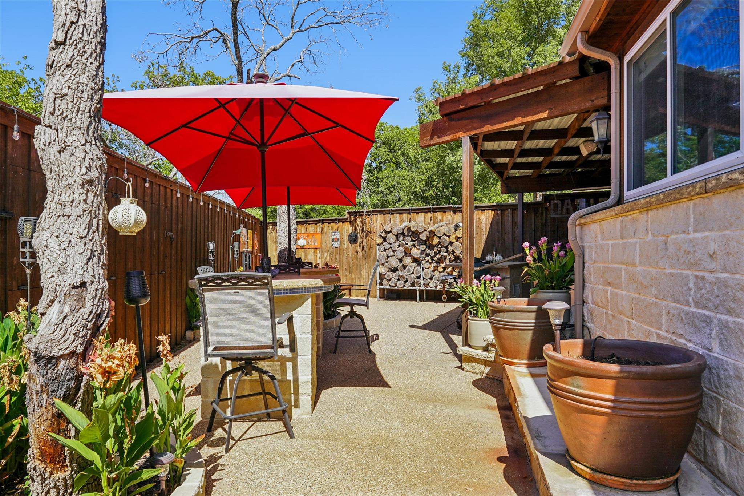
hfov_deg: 78.6
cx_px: 372
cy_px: 248
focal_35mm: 22
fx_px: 455
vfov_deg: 57.2
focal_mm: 14.9
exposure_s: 1/125
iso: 100
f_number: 9.5
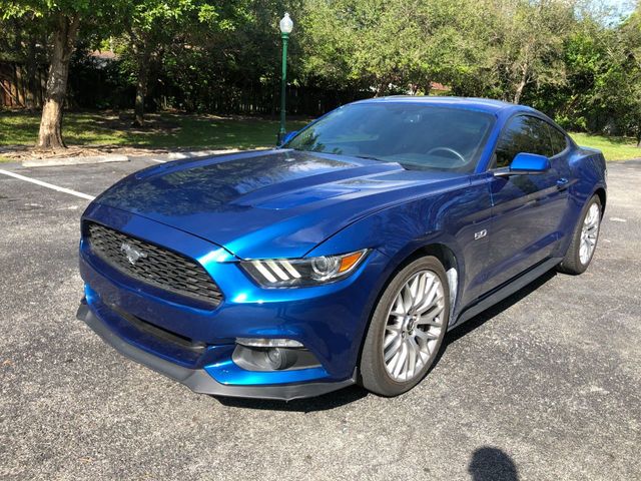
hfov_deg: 63.4
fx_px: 518
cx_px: 320
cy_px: 240
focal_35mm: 28
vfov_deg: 49.7
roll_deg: -2.9
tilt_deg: -14.0
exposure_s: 1/615
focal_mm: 3.99
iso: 20
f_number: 1.8
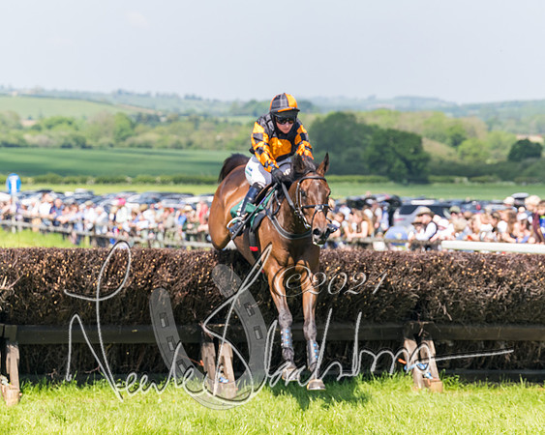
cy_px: 215
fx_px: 2509
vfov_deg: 9.9
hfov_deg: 12.4
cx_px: 303
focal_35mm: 156
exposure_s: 1/1250
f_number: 5
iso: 400
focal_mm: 115
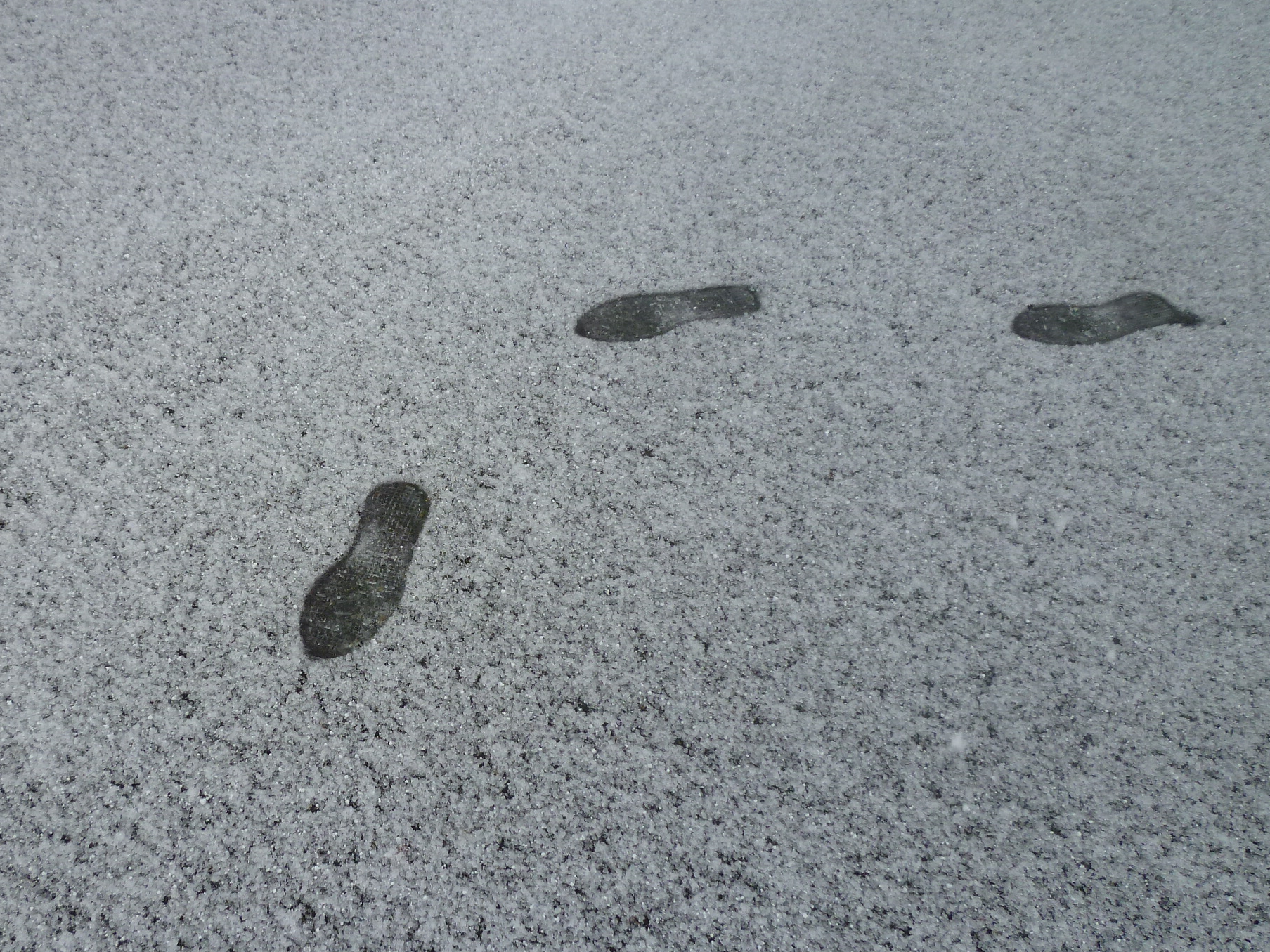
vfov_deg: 41.7
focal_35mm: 34
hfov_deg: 52.8
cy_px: 526
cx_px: 415
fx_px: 1247
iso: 80
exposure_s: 1/200
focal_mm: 4.3
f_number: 2.8
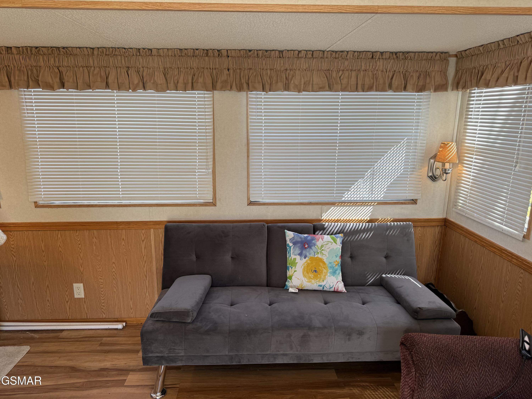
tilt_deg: -14.6
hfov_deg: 71.6
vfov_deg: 56.8
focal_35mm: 24
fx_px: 369
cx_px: 266
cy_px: 200
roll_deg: +0.3
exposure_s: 1/120
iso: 64
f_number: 1.78
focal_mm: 6.76
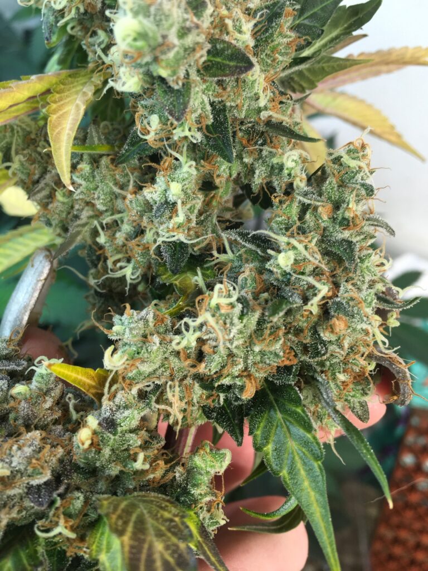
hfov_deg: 48.2
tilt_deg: -66.5
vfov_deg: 61.7
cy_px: 286
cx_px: 214
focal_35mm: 29
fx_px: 478
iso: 32
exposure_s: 1/120
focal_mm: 4.15
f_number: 2.2
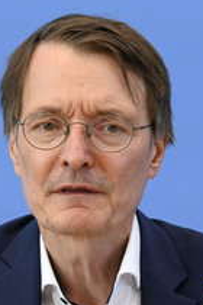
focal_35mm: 268
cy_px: 214
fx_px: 2267
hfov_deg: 5.1
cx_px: 86
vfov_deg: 7.7
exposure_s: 1/250
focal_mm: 125
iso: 3200
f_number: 9
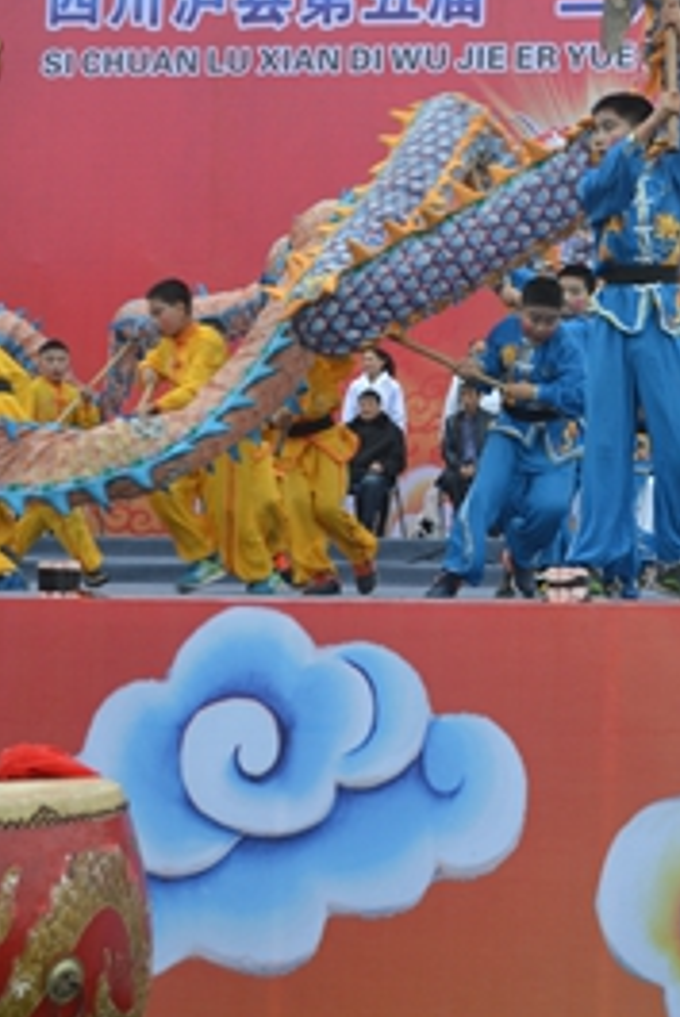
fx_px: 2318
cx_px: 715
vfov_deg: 24.7
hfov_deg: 16.3
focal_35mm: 82
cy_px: 401
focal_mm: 29
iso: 280
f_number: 5.6
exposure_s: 1/125
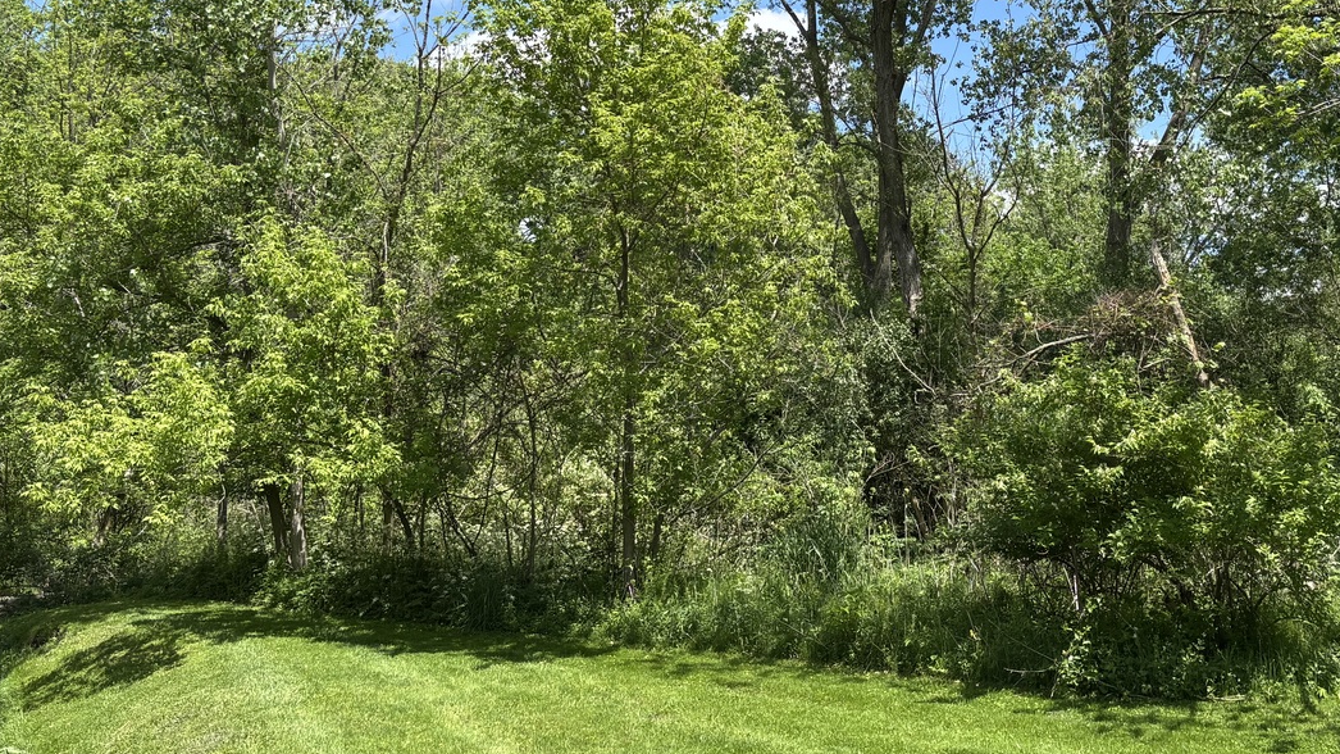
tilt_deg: +10.8
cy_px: 188
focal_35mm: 39
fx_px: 1386
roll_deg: -1.2
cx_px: 788
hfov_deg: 51.4
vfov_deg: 29.9
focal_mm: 5.96
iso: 50
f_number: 1.6
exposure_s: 1/1458
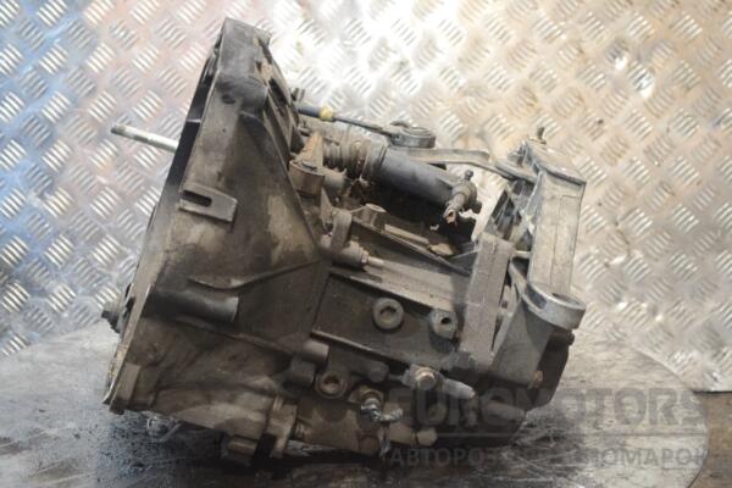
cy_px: 244
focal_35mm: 75
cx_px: 366
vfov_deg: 18.2
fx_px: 1525
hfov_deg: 27.0
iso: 2200
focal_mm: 50
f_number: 5.6
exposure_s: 1/30
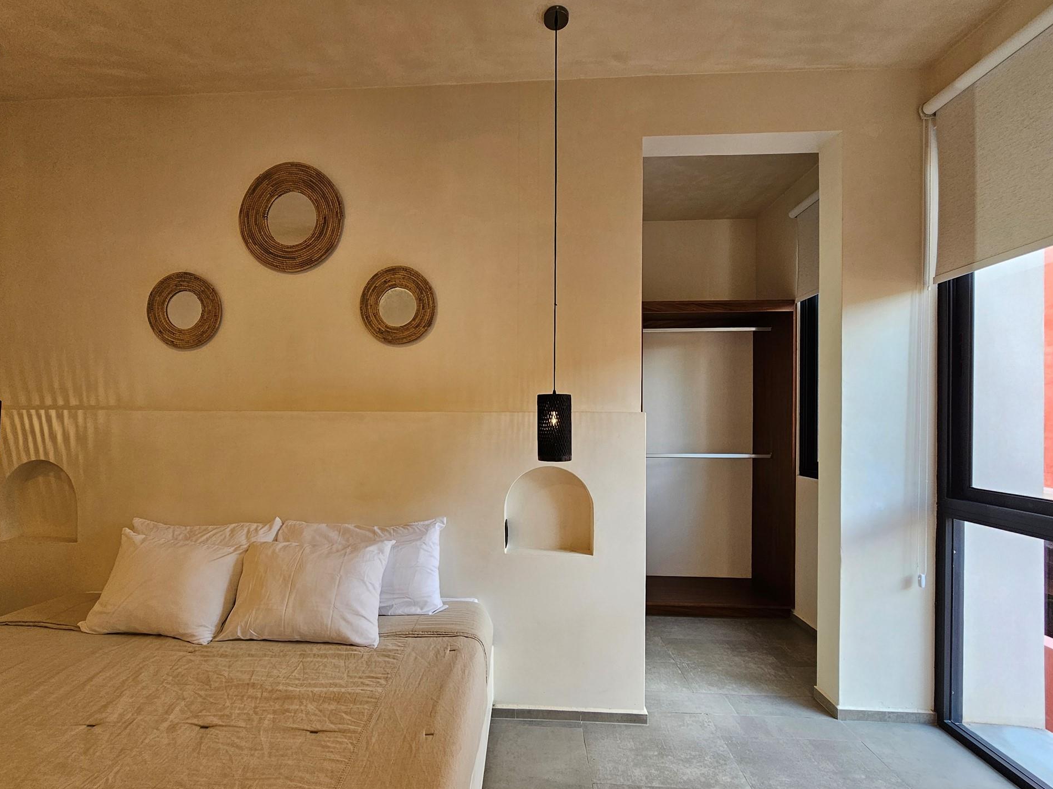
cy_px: 413
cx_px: 502
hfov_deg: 102.0
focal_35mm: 14
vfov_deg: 85.6
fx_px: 426
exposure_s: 1/60
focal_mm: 2.2
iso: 64
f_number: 2.2
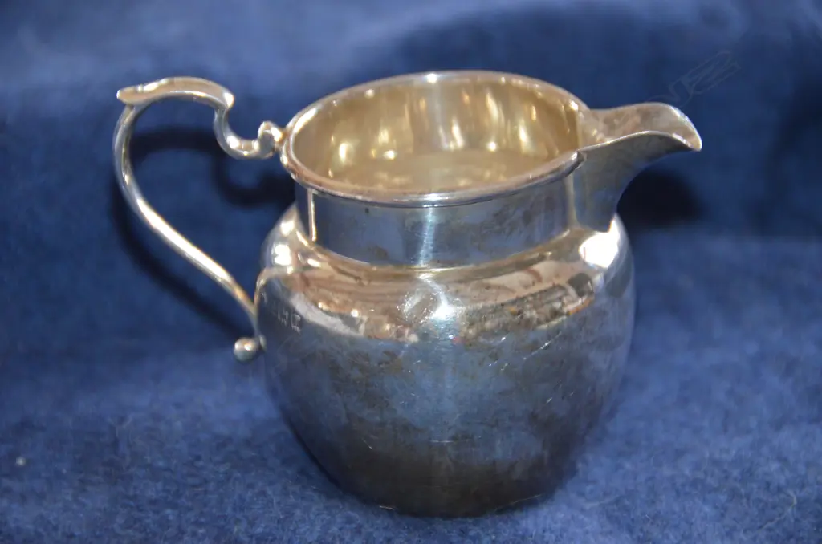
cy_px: 272
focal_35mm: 300
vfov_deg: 4.6
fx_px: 6835
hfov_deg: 6.9
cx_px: 411
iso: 2500
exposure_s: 1/60
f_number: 5.6
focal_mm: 200
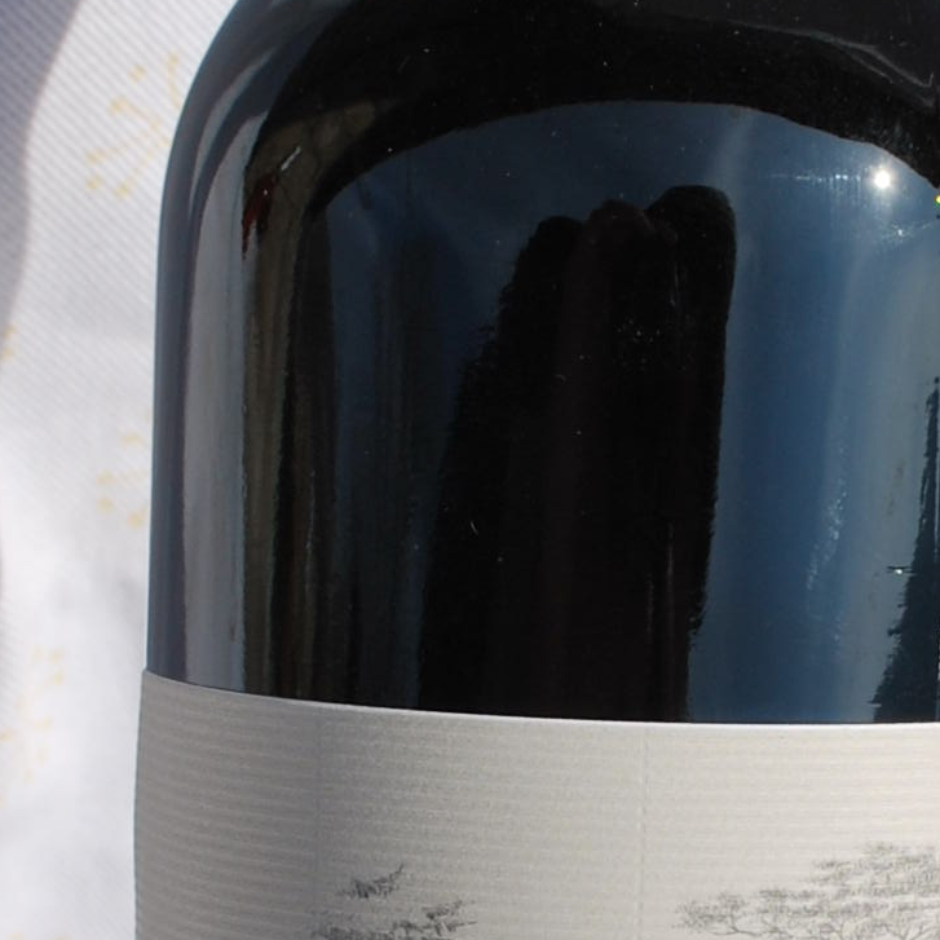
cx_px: 685
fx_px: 4178
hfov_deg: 12.8
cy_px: 768
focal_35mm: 136
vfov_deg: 12.8
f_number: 9
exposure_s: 1/320
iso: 100
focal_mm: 20
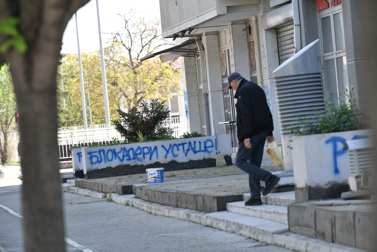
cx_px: 188
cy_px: 126
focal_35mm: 200
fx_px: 2094
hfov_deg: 10.3
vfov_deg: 6.9
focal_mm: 200
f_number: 5
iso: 250
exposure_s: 1/320
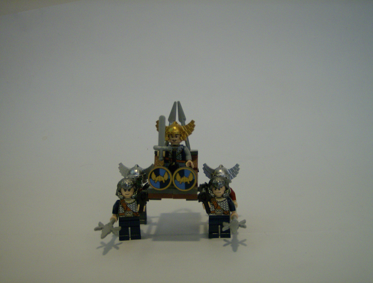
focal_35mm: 38
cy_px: 142
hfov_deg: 48.8
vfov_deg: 38.0
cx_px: 186
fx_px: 411
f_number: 2.9
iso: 152
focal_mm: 6.4
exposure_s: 1/71.2
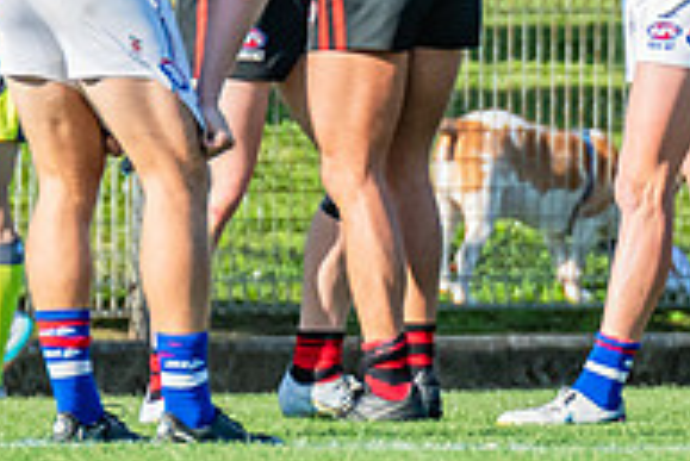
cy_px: -236
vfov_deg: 0.5
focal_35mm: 2677
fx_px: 51346
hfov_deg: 0.8
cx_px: 1625
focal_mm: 420
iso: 800
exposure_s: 1/1600
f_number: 6.3
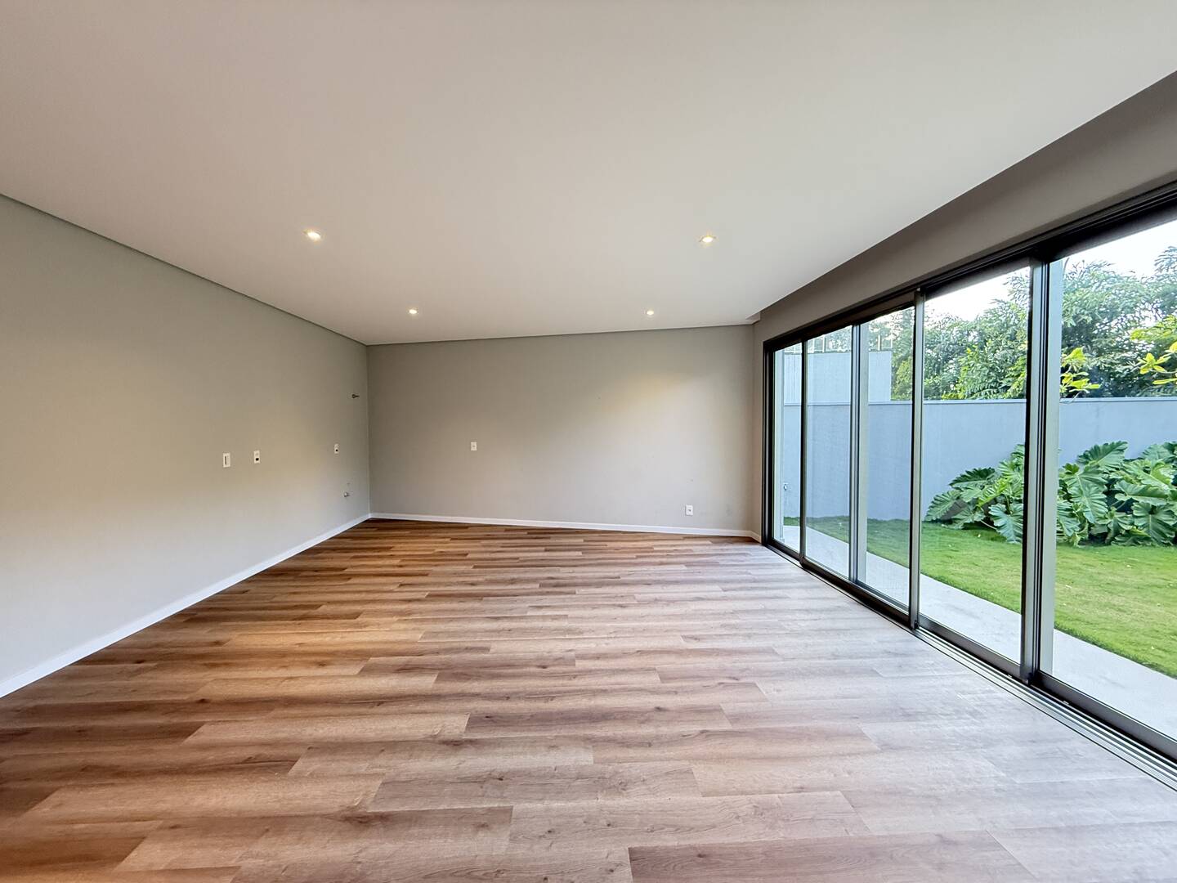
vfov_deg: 85.7
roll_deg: +0.0
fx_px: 476
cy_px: 442
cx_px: 588
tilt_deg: -1.7
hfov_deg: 102.1
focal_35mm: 14
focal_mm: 2.22
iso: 320
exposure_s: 1/60
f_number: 2.2
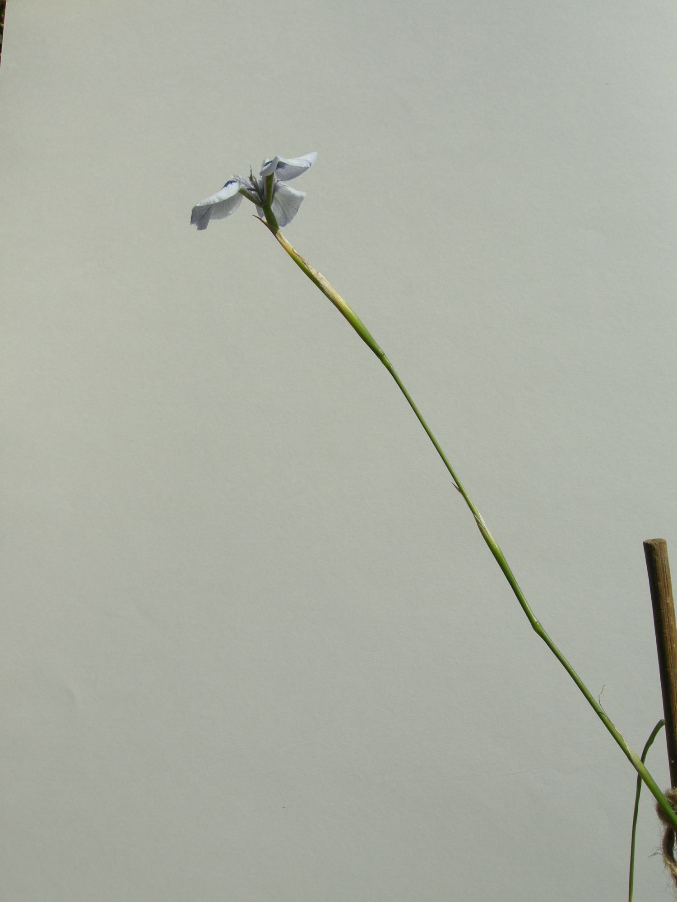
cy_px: 451
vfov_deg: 52.6
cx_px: 338
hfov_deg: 40.7
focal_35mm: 35
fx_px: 913
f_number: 6.8
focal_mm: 7.5
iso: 64
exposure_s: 1/388
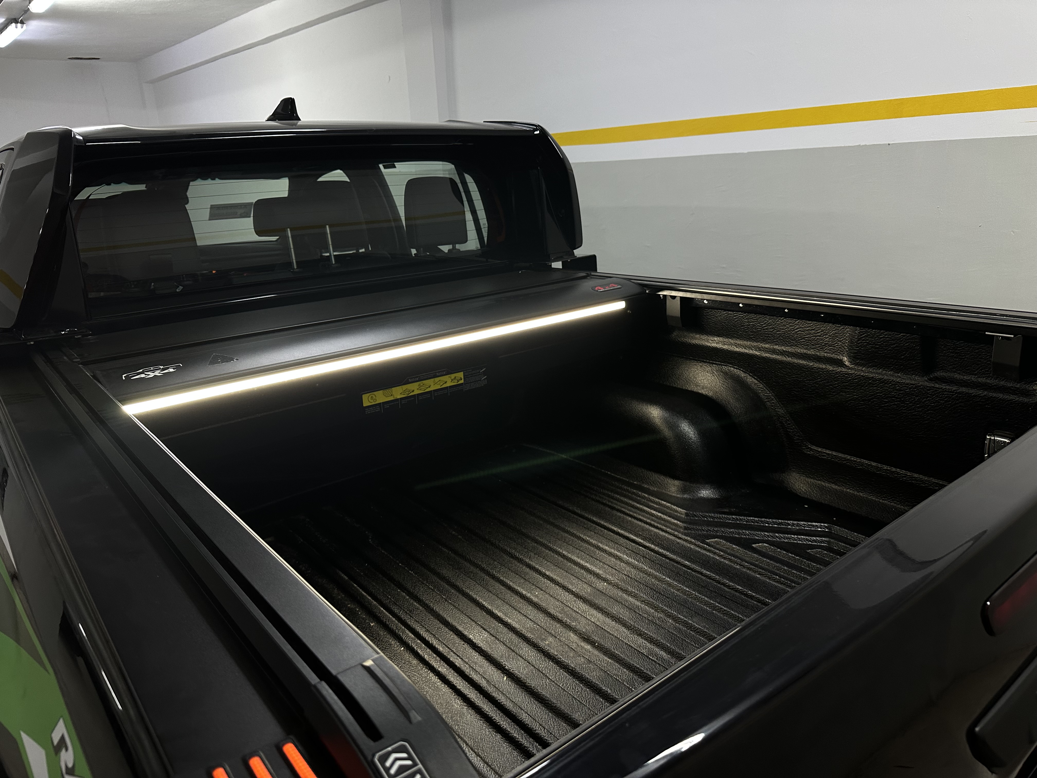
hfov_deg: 71.6
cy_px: 389
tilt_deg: -16.7
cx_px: 518
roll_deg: +2.0
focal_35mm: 24
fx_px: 719
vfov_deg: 56.8
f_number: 1.78
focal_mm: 6.86
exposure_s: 1/100
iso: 200
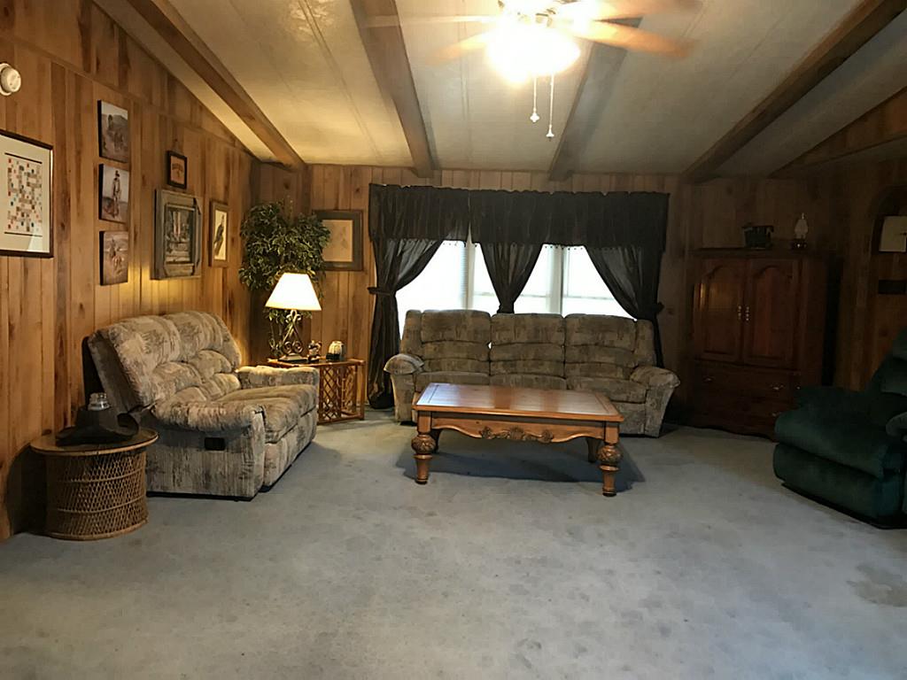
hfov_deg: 63.4
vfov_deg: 49.7
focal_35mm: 28
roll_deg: -3.0
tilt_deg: -5.0
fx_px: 734
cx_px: 454
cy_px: 340
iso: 100
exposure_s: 1/9
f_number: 1.8
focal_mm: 3.99
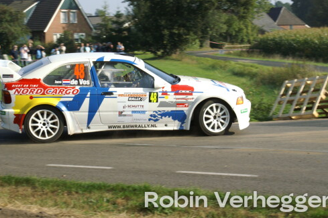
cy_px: 94
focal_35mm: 92
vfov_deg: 14.8
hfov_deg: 22.2
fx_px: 837
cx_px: 152
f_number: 13
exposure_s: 1/250
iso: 400
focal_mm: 50
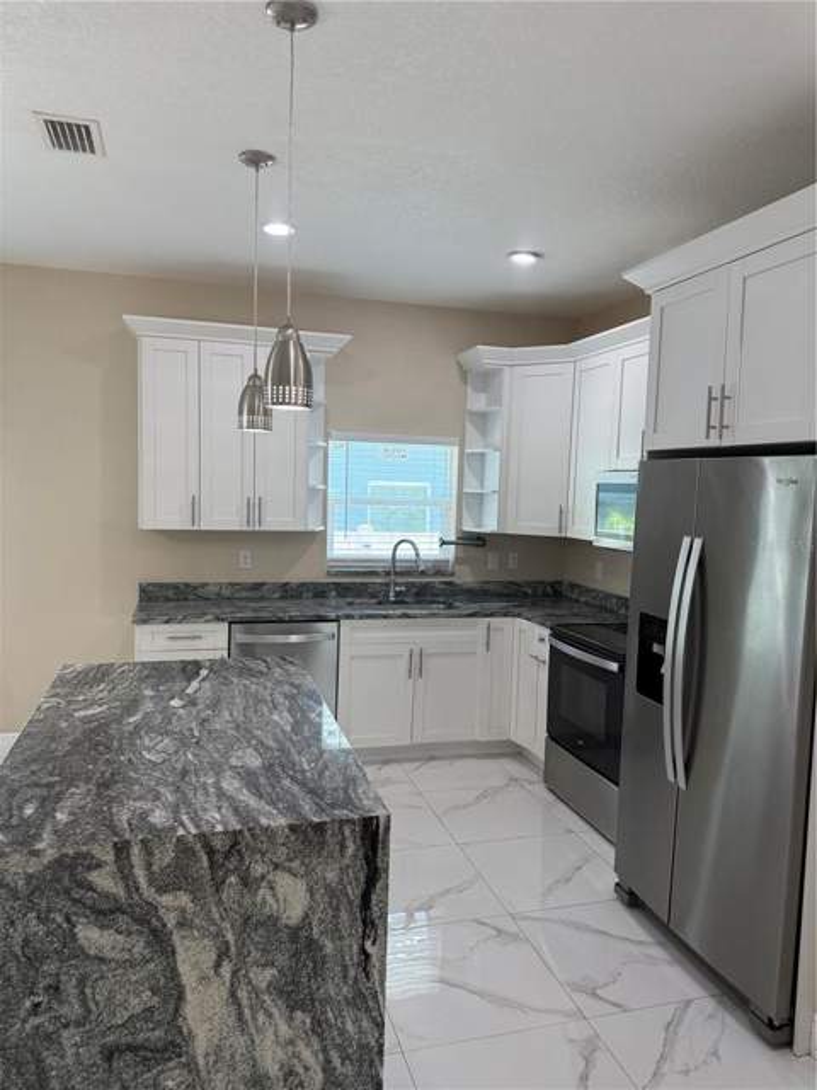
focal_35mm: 24
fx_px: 755
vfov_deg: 71.6
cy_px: 545
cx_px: 408
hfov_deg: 56.8
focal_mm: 6.76
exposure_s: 1/212
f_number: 1.78
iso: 160
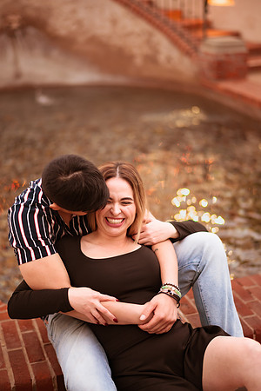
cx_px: 130
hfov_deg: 23.4
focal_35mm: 58
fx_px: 631
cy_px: 196
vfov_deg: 34.5
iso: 1250
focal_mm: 58
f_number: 1.4
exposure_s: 1/320
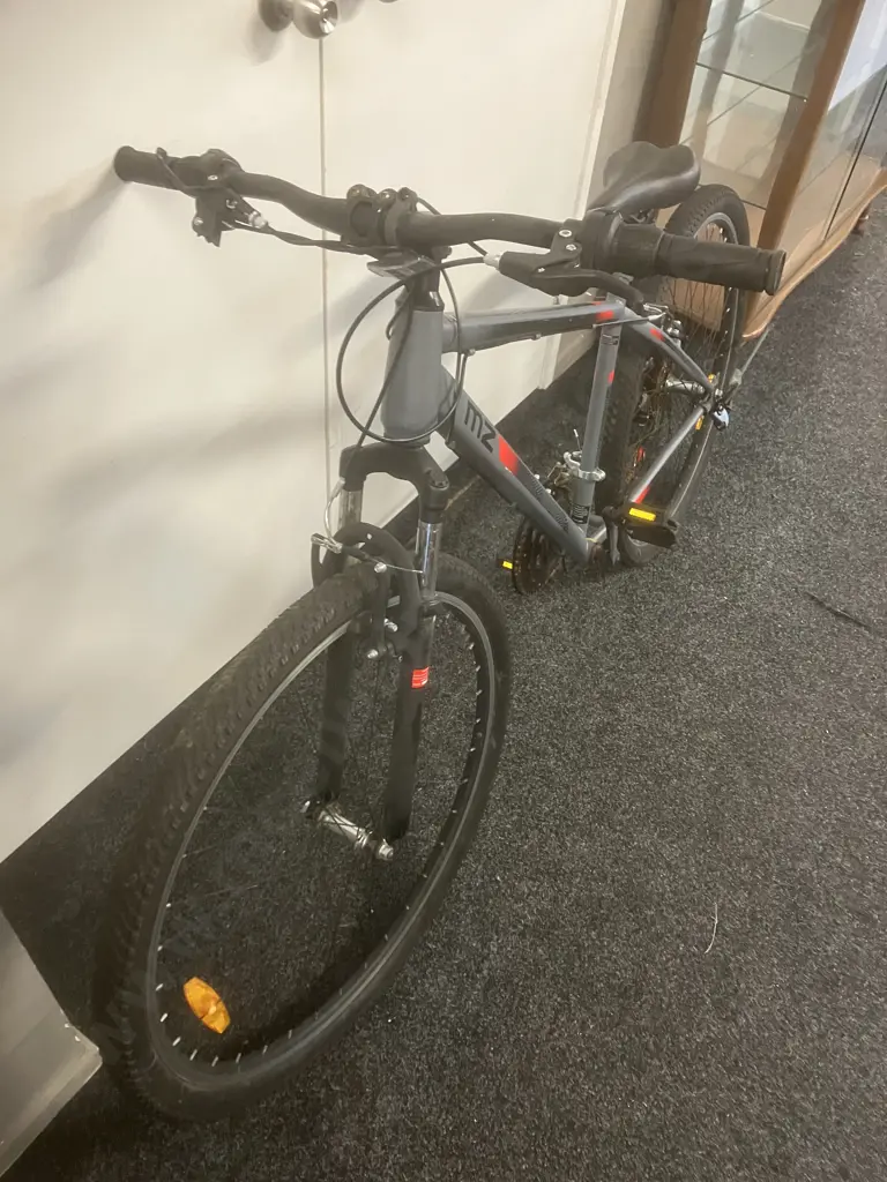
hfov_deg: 49.7
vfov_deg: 63.4
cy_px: 591
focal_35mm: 28
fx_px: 957
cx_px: 444
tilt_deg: -47.9
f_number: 1.8
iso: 320
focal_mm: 3.99
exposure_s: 1/50
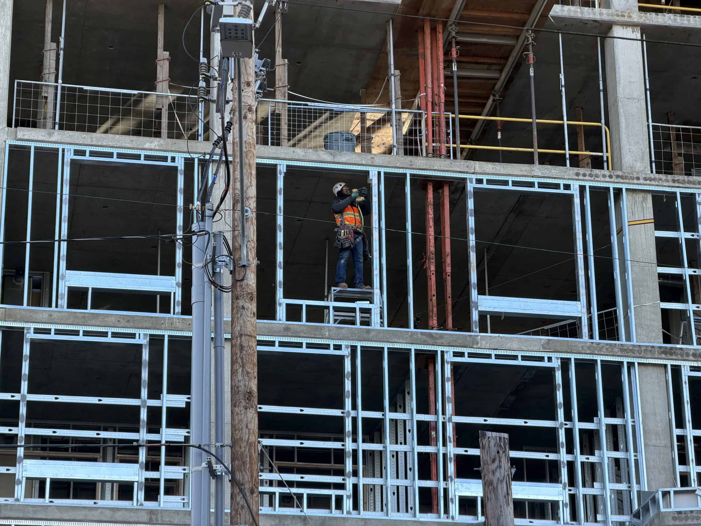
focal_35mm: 100
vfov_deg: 14.8
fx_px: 2025
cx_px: 350
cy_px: 263
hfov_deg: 19.6
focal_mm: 16.89
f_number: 2.8
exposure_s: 1/180
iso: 50
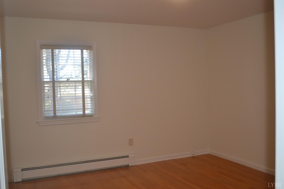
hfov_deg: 53.1
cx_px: 142
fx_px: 284
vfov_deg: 36.9
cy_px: 94
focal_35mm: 36
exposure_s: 1/100
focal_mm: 24
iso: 400
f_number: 4
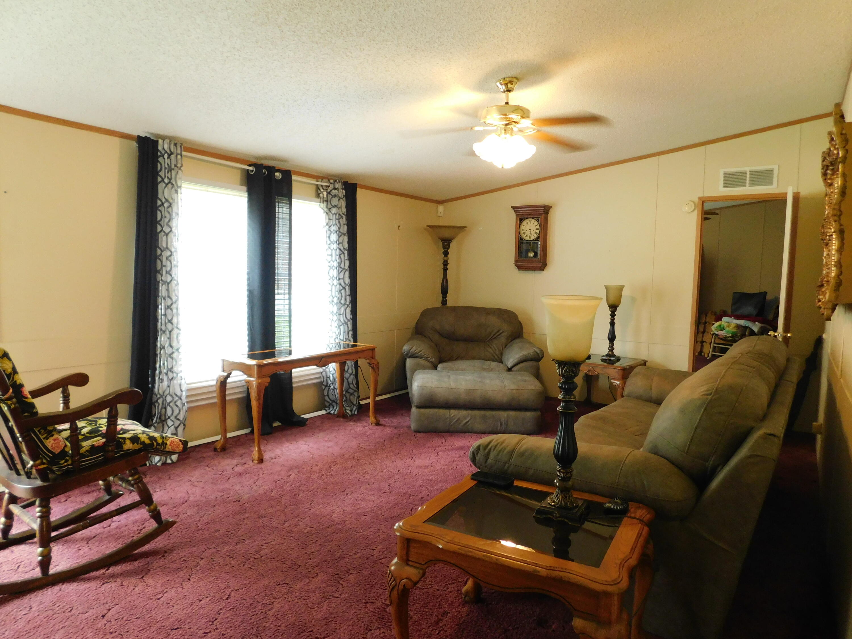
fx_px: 566
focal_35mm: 23
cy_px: 320
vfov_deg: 58.9
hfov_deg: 73.9
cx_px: 426
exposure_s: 1/20
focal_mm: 4
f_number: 3
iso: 400
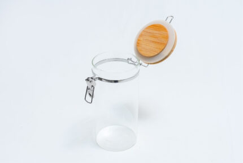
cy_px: 82
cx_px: 122
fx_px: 371
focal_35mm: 55
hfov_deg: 36.2
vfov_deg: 24.6
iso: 2500
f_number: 10
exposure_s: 1/125
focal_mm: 37
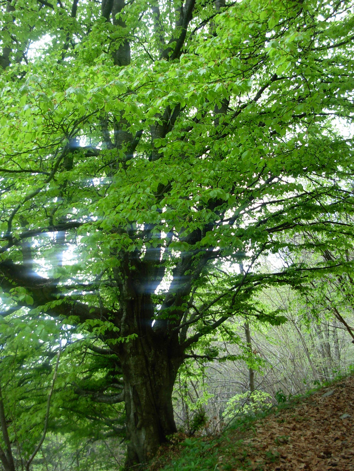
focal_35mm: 38
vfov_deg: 49.0
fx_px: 518
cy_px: 236
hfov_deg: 37.7
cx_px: 177
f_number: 2.9
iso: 79
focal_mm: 6.3
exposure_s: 1/49.3
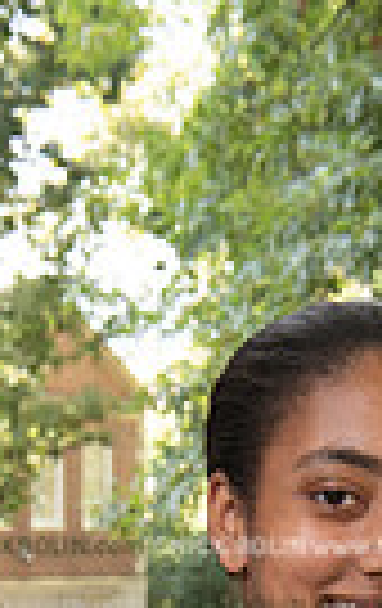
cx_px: 355
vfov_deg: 12.6
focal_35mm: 156
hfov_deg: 8.4
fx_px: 2585
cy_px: 977
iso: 800
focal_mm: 46
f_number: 8
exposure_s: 1/100
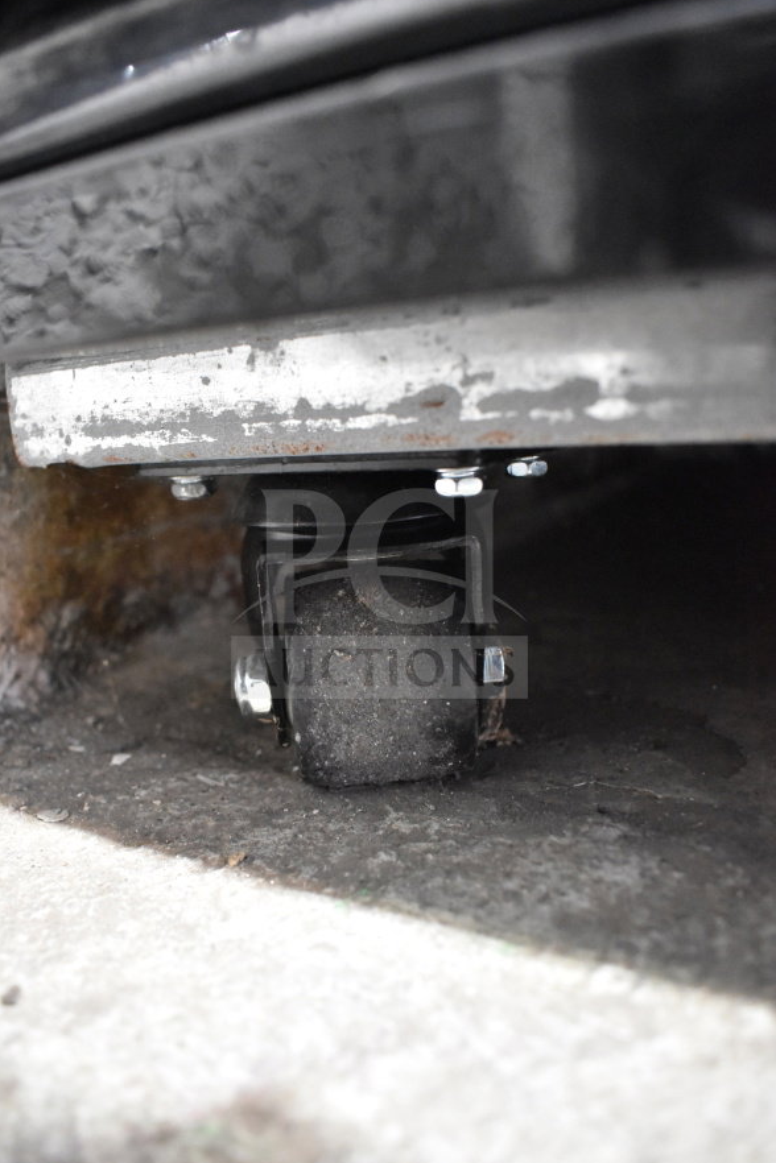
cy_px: 594
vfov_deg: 65.5
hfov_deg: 46.4
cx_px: 379
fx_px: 905
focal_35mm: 28
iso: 6400
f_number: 4.5
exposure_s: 1/80
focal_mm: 18
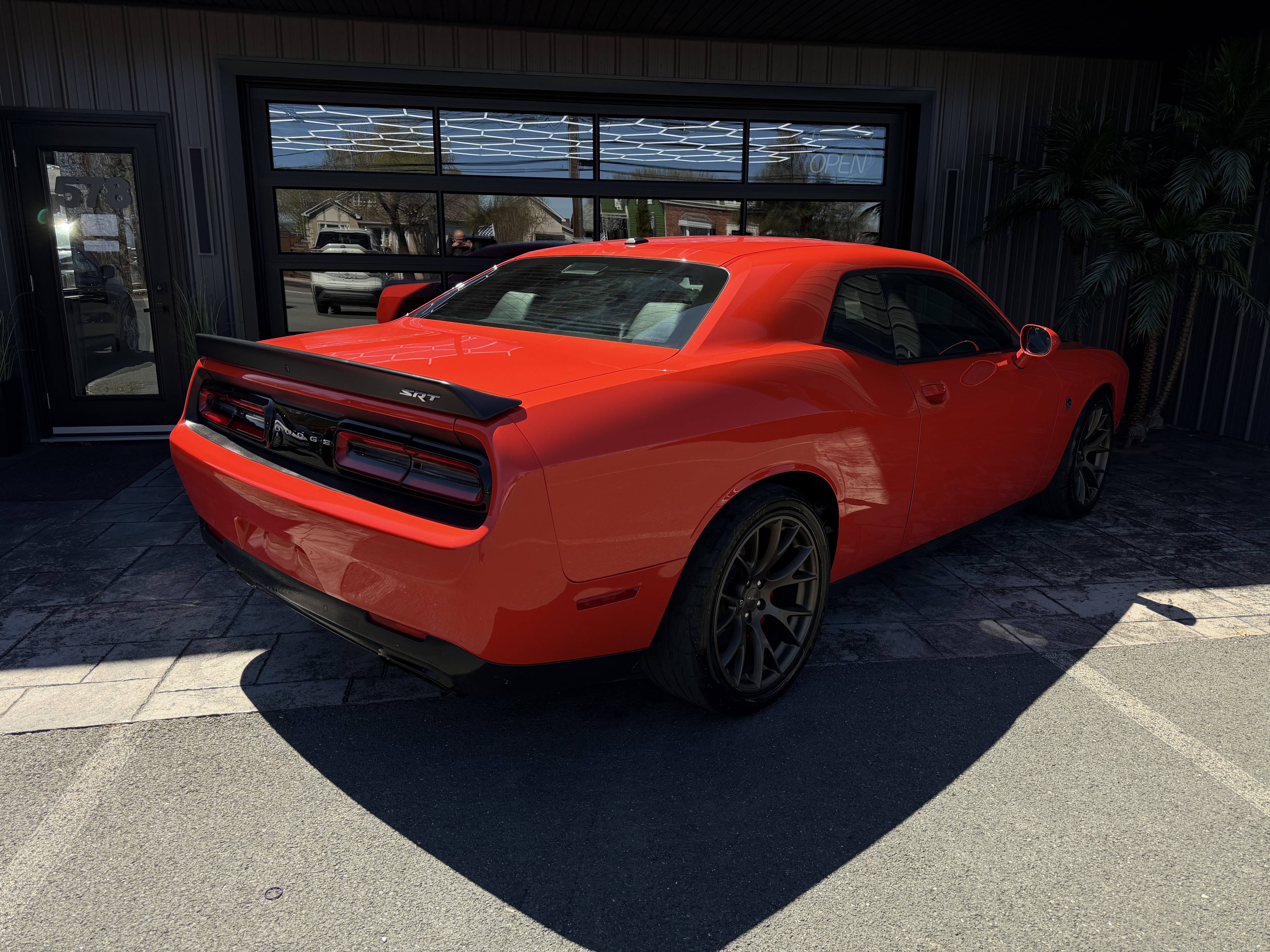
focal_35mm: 24
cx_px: 635
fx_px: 881
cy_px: 476
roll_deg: +0.4
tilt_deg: -11.6
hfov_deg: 71.6
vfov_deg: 56.8
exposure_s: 1/2445
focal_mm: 6.76
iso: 100
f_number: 1.78
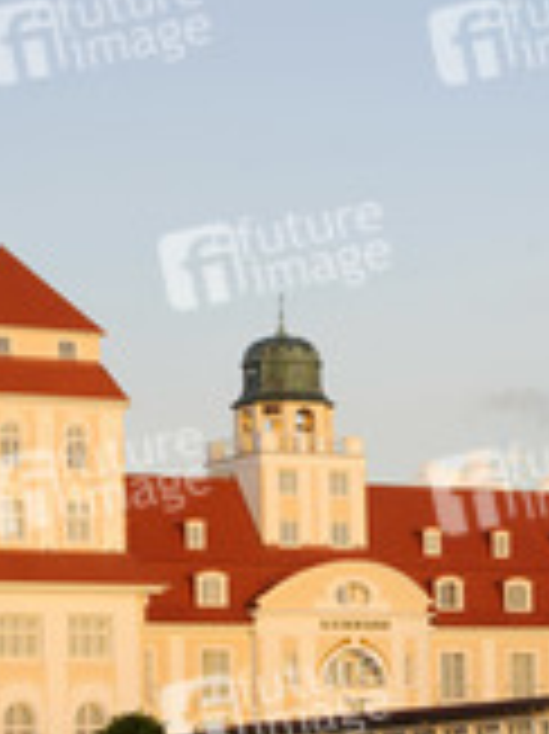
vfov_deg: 11.9
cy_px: 594
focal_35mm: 165
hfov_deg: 8.9
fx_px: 3494
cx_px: 603
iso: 400
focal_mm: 62
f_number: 8
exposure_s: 1/250
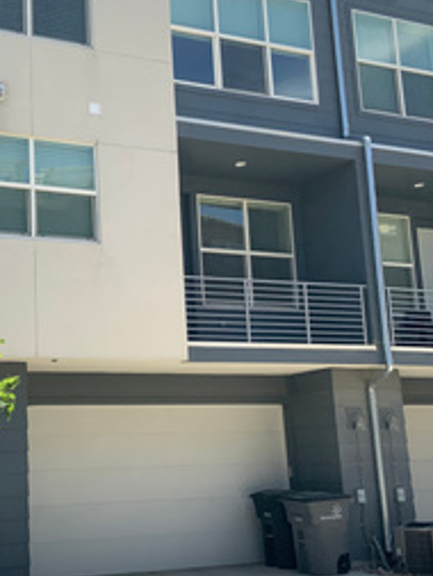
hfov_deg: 26.3
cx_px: 114
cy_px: 278
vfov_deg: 34.9
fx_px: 917
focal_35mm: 55
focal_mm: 3
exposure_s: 1/1311
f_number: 1.8
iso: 16
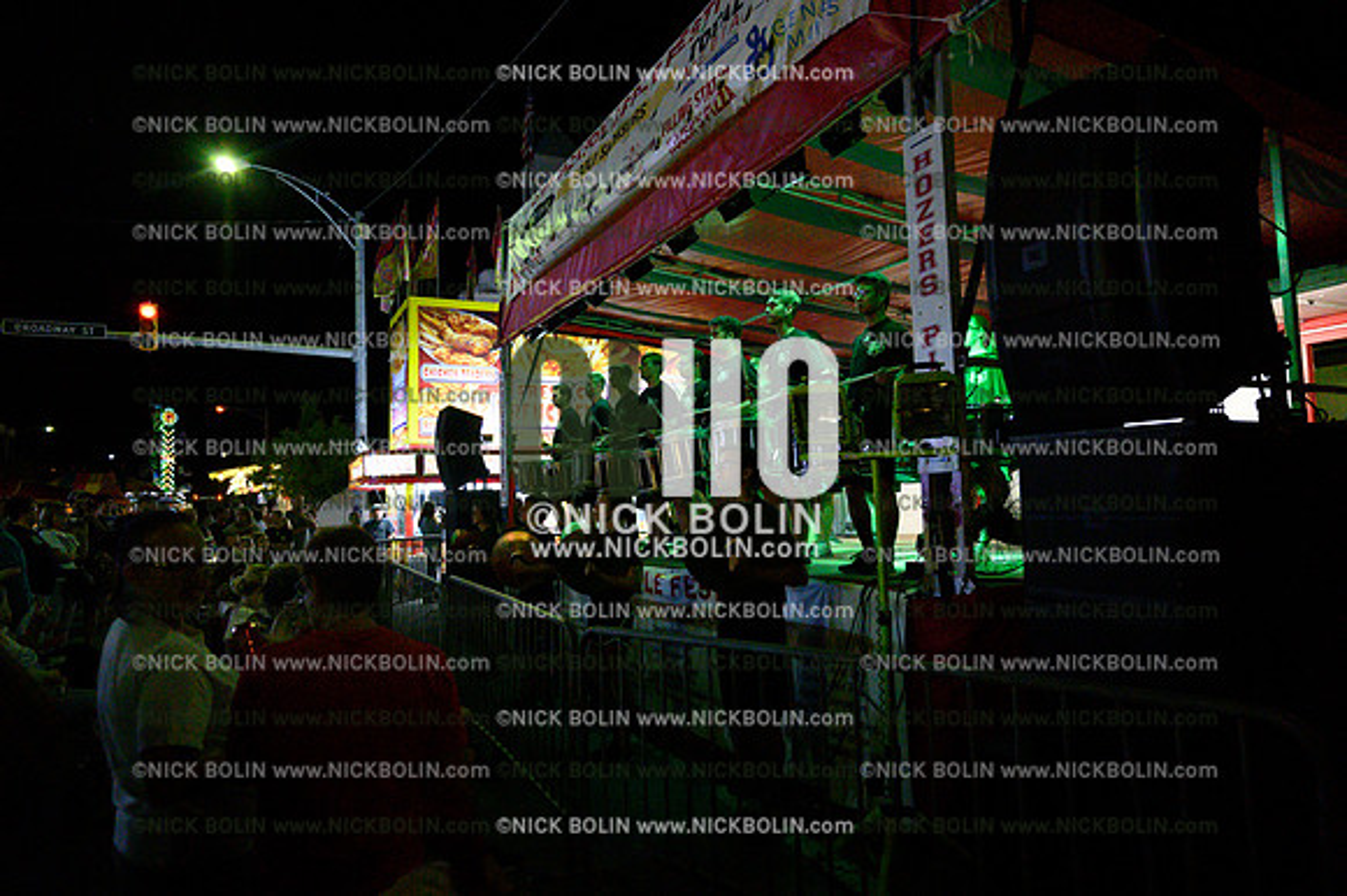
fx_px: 897
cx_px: 674
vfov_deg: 53.1
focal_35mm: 24
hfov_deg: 73.8
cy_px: 448
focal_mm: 24
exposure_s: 1/1000
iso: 32000
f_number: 4
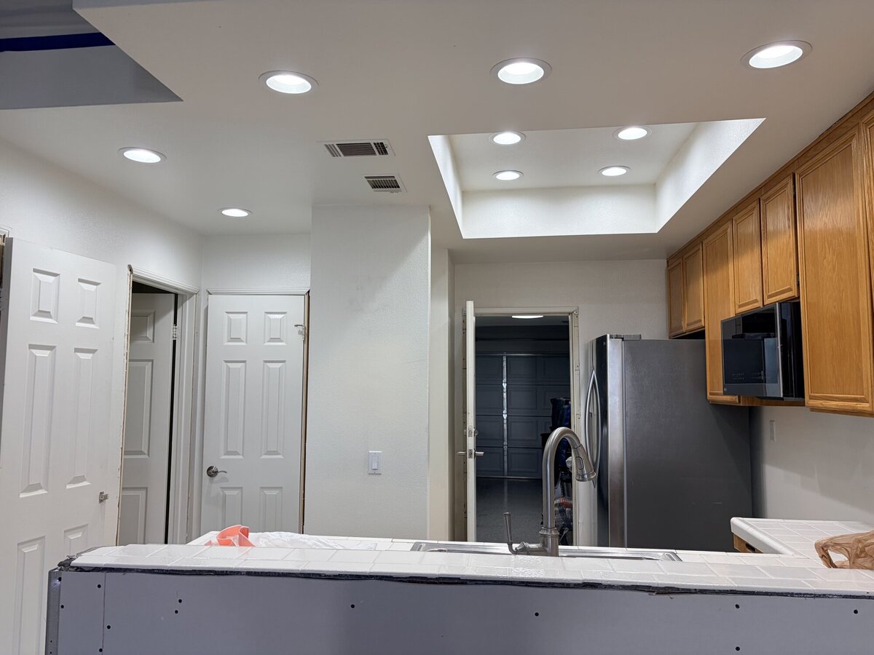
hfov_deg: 67.3
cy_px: 328
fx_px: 656
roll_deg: +0.4
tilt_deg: +5.8
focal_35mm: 26
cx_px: 437
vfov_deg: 53.1
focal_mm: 5.96
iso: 64
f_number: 1.6
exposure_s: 1/200
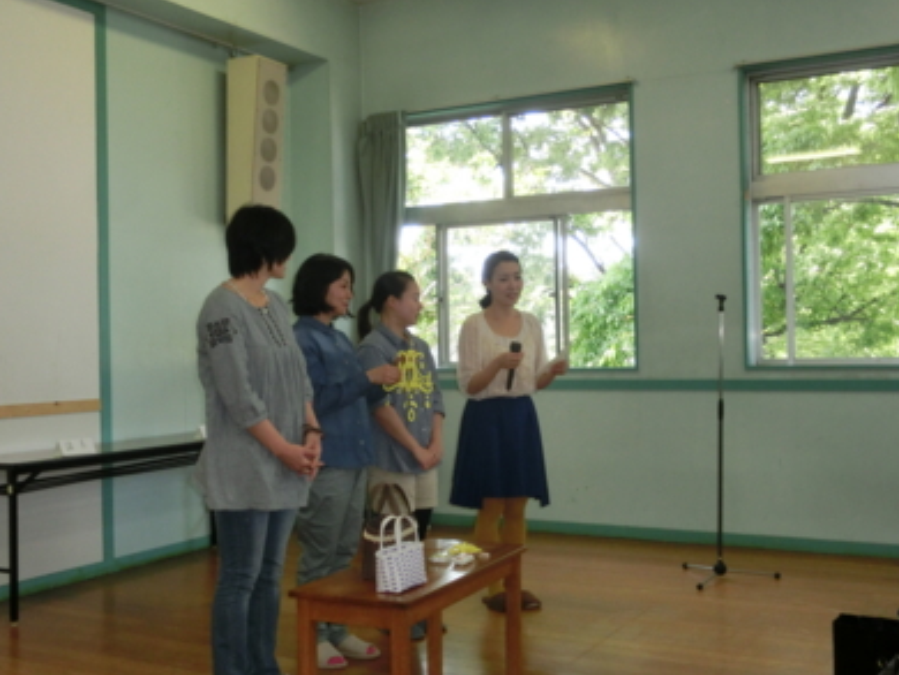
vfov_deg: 35.2
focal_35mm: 41
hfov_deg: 45.7
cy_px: 332
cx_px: 445
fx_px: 1065
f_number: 4
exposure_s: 1/125
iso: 320
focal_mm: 7.15
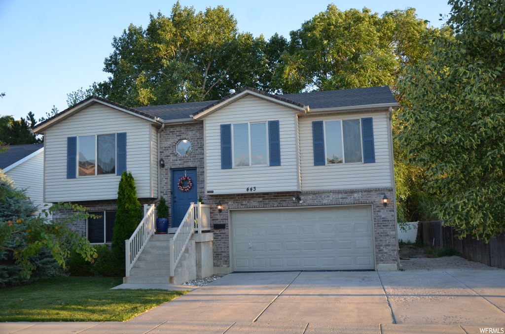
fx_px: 504
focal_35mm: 36
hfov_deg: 53.2
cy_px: 167
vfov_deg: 36.7
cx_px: 252
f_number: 3.8
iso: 200
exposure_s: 1/250
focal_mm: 24
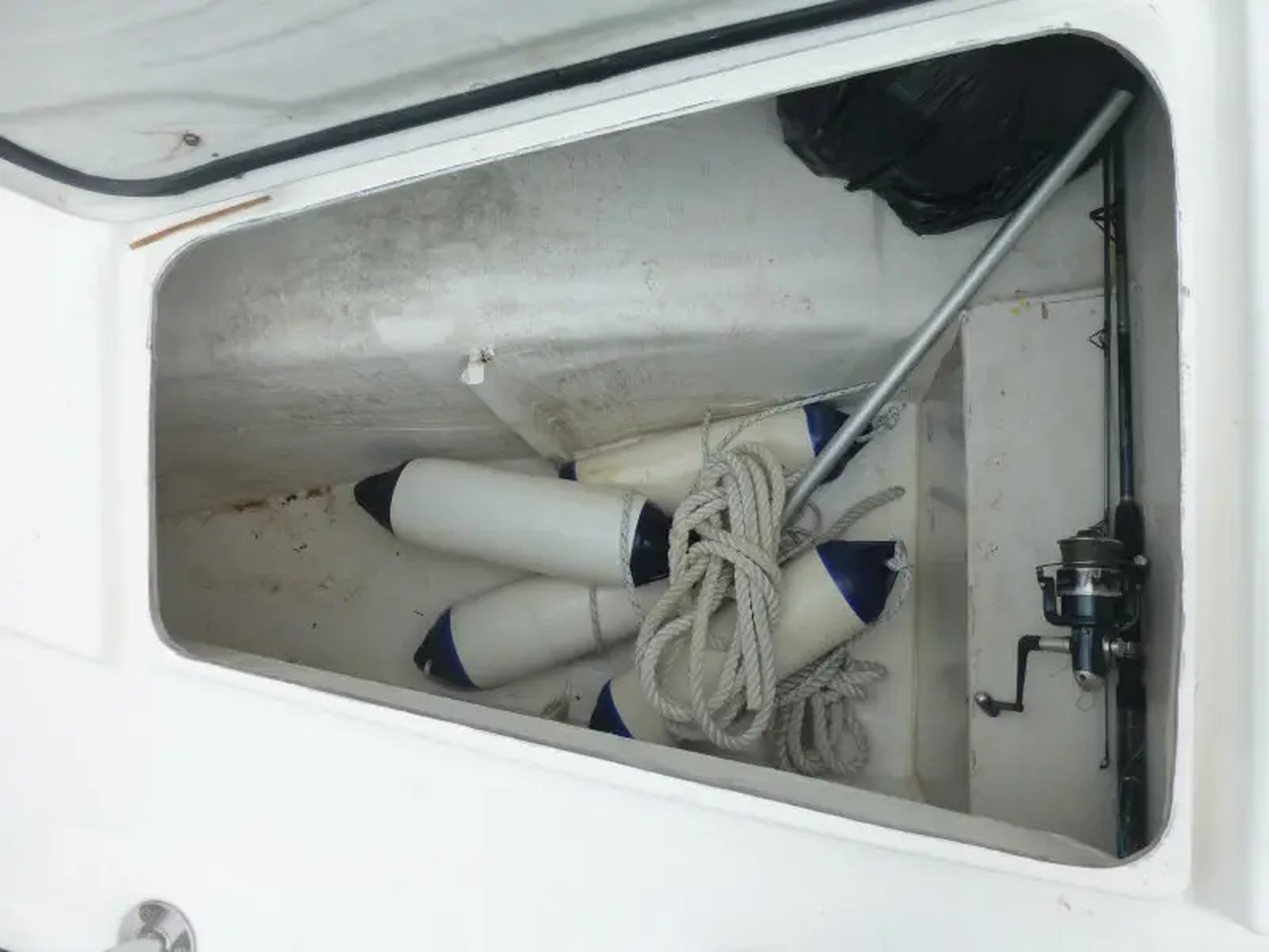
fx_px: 880
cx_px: 634
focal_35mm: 24
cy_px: 476
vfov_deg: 56.8
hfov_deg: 71.6
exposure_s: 1/500
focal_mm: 4.3
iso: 160
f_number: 4
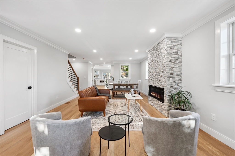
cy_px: 78
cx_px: 118
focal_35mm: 14
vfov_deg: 81.1
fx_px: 91
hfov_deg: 104.3
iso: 100
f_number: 8
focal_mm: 14
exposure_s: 1/3.33
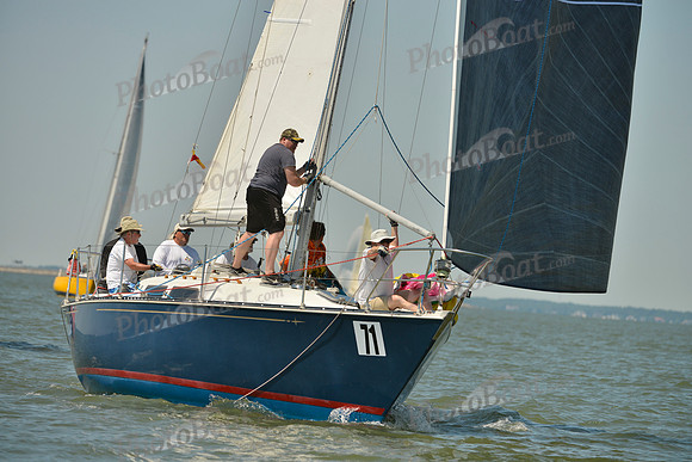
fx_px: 4806
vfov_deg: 5.5
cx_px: 346
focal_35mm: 250
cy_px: 231
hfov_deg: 8.2
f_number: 5.6
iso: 200
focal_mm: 250
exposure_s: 1/1600
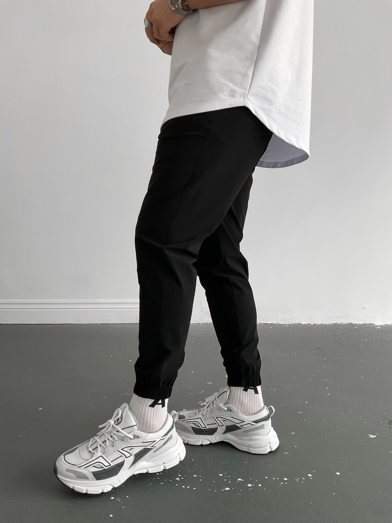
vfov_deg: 61.7
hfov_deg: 48.2
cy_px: 262
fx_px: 438
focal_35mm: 29
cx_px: 196
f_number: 1.8
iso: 64
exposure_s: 1/80
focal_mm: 3
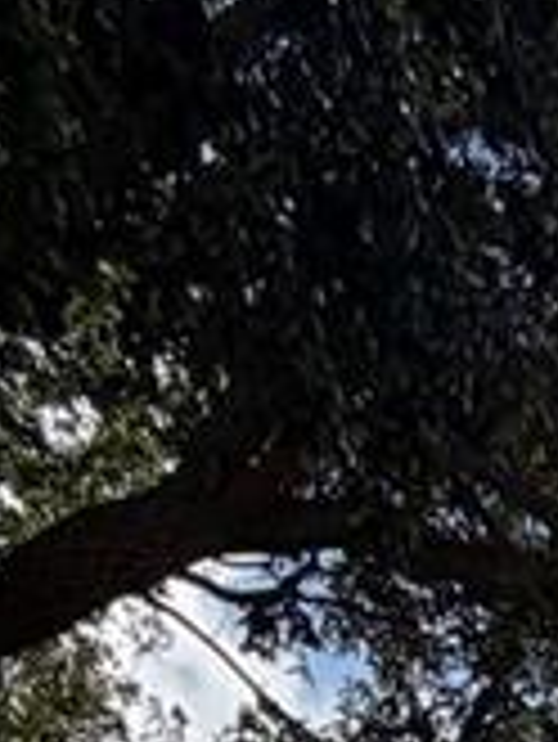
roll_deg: -0.6
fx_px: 2189
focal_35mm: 102
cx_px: 1323
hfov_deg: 11.9
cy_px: 2307
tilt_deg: +0.6
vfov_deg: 10.9
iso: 25
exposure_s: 1/1189
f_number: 2.2
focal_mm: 2.22
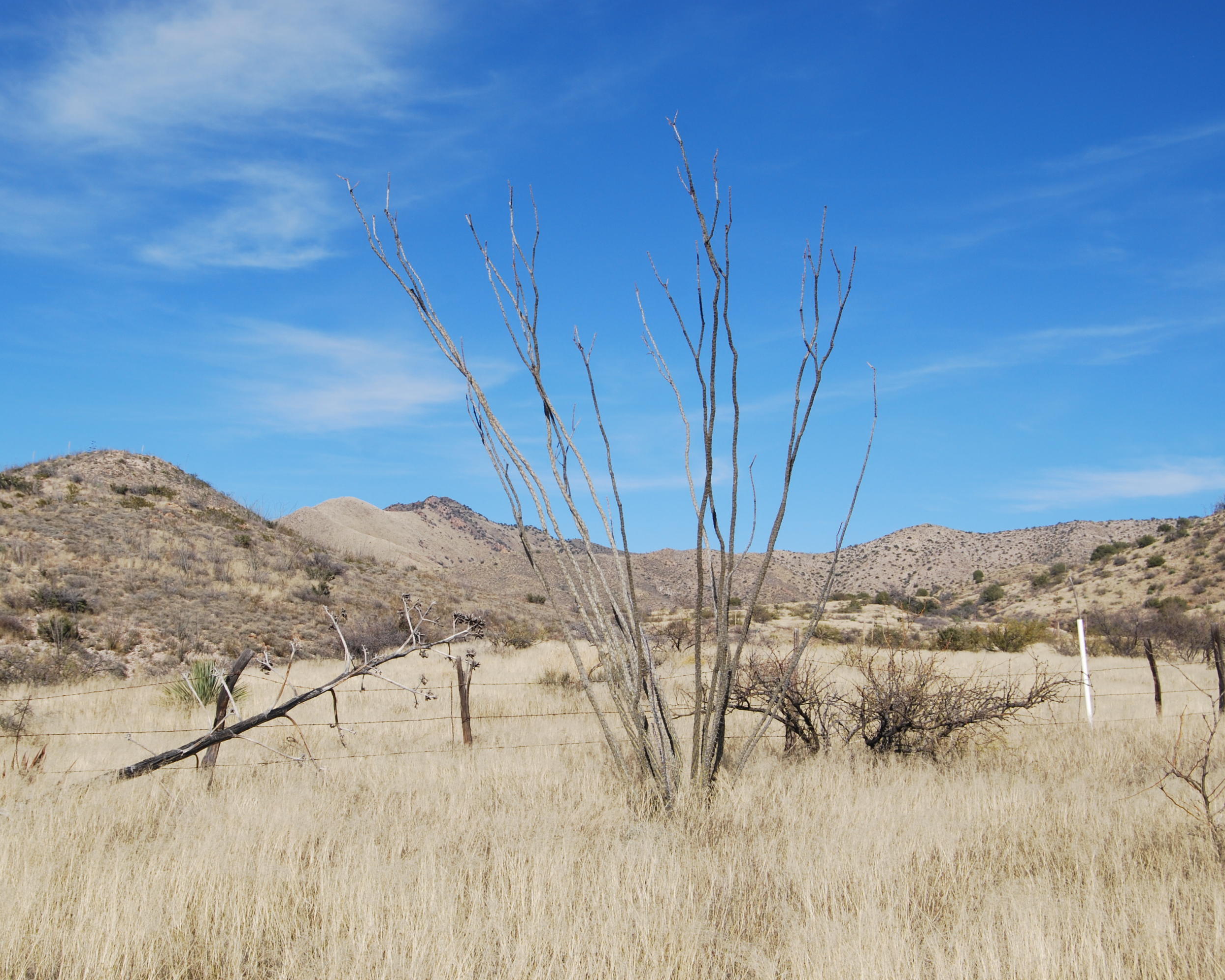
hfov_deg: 36.6
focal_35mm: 51
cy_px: 486
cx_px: 541
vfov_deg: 29.7
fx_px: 1849
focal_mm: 30
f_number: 8
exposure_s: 1/250
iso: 100
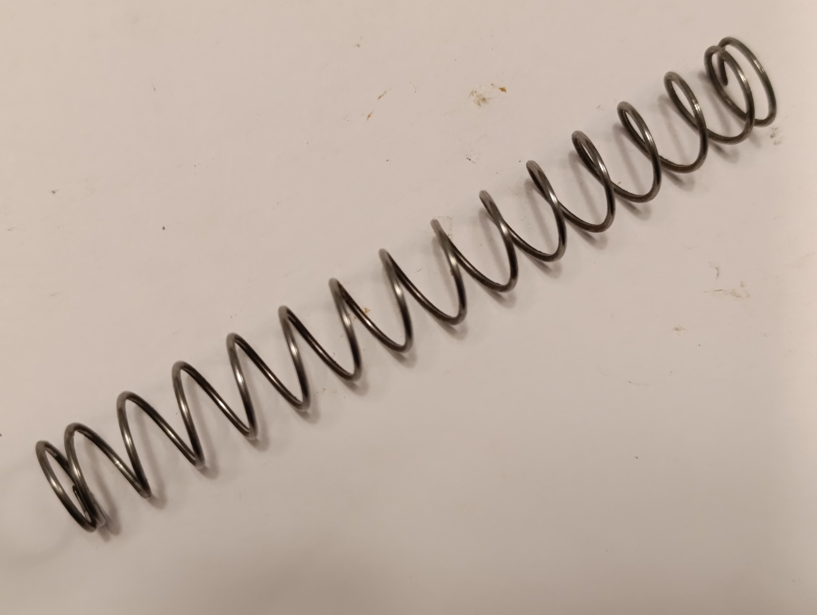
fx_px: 1087
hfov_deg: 41.2
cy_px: 308
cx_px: 408
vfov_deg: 31.6
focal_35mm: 46
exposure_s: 1/99.9
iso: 640
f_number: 1.6
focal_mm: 6.14
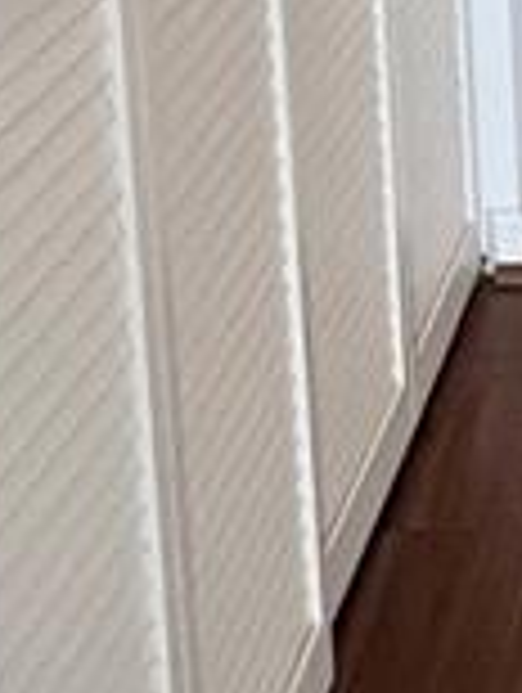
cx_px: 950
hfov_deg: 13.2
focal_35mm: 101
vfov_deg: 17.1
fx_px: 2025
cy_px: -418
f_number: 1.8
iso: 100
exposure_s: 1/120
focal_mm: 1.57
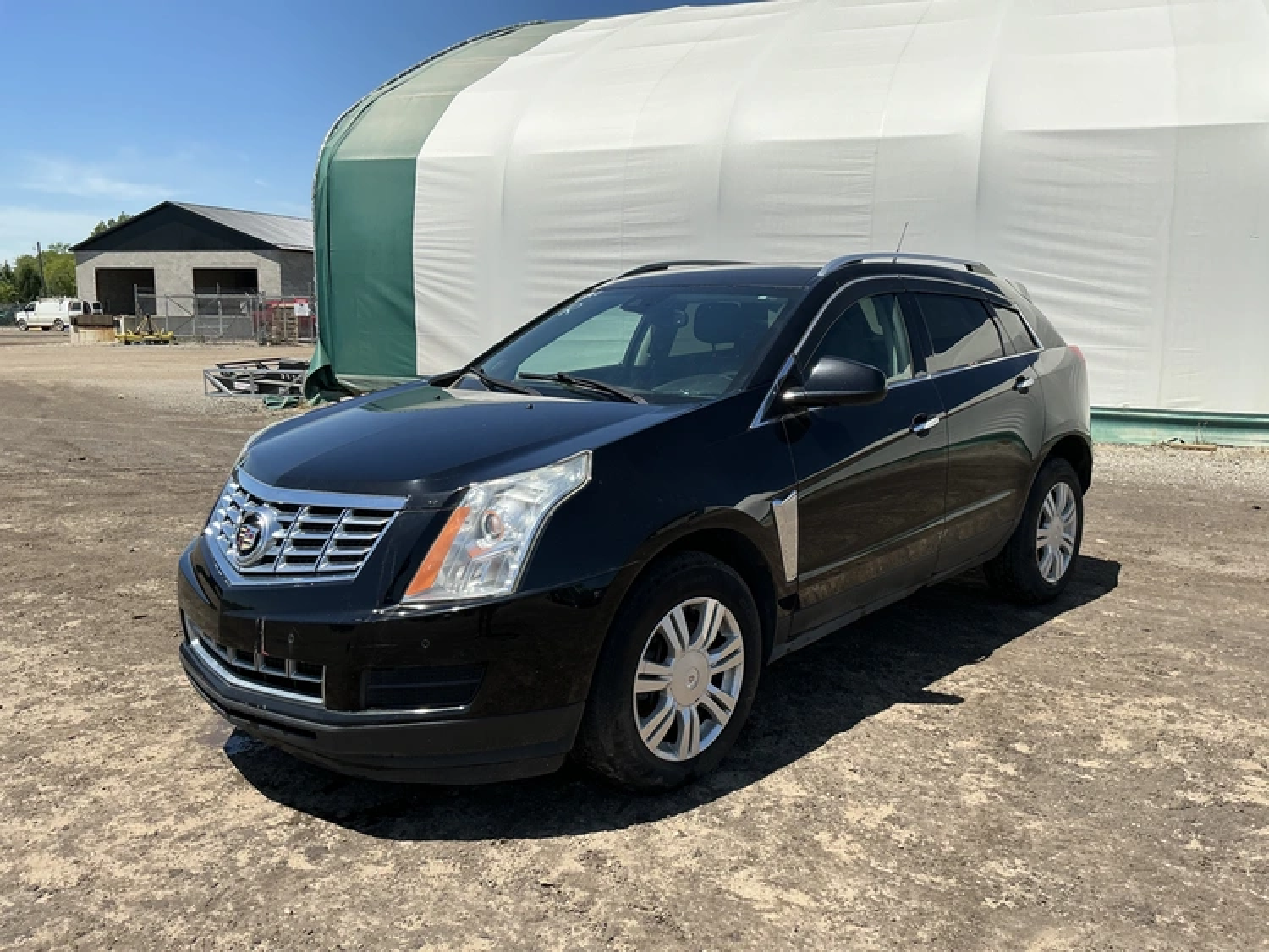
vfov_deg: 49.8
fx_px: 1027
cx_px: 634
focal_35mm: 28
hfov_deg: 63.4
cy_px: 476
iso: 25
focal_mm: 3
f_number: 1.8
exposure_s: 1/2141
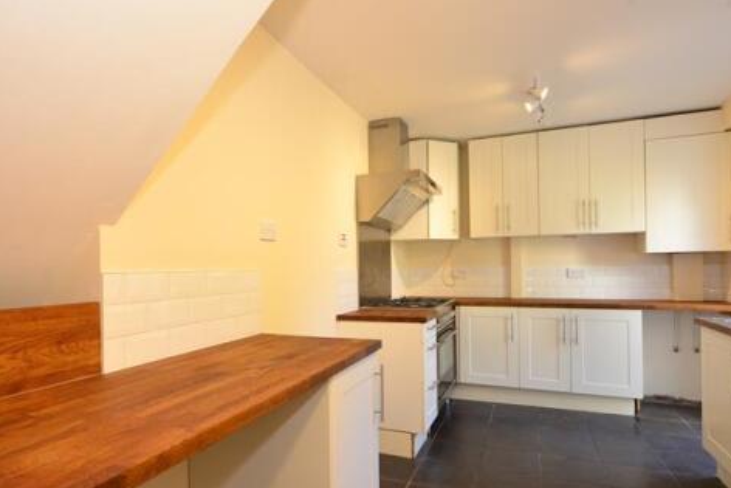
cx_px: 331
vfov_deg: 51.3
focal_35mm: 25
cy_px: 259
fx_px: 508
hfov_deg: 71.3
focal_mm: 12
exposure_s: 1/8
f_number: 11
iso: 400
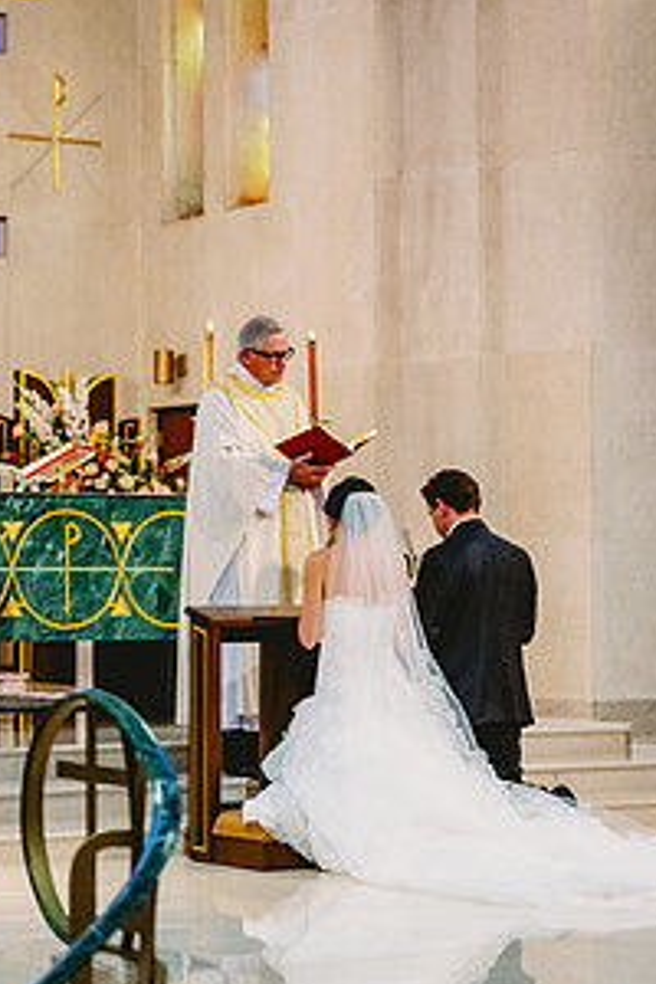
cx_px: 387
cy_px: 515
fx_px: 2870
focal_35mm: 105
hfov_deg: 13.0
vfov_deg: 19.5
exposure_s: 1/200
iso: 1250
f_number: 2.8
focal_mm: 70
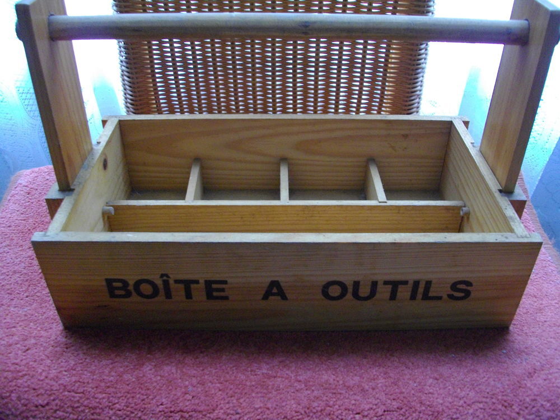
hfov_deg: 56.8
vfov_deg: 44.2
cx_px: 280
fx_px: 518
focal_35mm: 32
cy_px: 210
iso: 390
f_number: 2.9
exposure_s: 1/50
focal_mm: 5.7
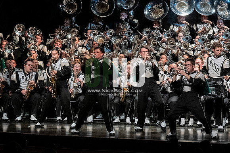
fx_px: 1341
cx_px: 115
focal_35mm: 210
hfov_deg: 9.8
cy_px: 76
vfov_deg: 6.5
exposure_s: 1/500
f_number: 4
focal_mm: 140
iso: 4000
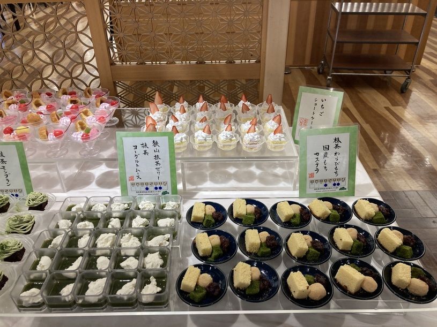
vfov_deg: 49.7
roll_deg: -0.4
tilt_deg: -33.7
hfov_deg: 63.5
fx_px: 353
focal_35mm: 28
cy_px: 164
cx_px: 218
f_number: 1.8
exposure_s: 1/100
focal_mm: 3.99
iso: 64
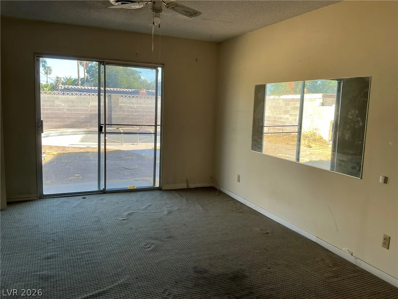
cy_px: 150
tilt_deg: -8.6
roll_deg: -2.6
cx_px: 199
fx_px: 322
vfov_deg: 49.7
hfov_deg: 63.4
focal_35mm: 28
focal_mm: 3
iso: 20
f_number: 1.8
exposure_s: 1/120
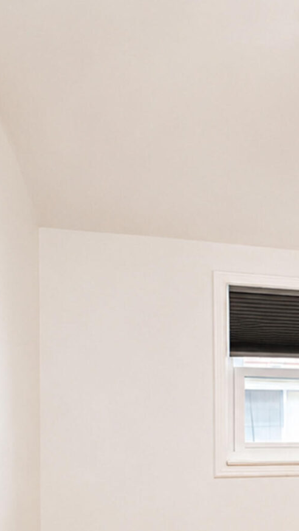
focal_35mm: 46
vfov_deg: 41.9
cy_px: 450
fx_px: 648
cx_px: 474
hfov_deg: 21.1
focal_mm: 10
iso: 1250
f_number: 7.1
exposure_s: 1/160
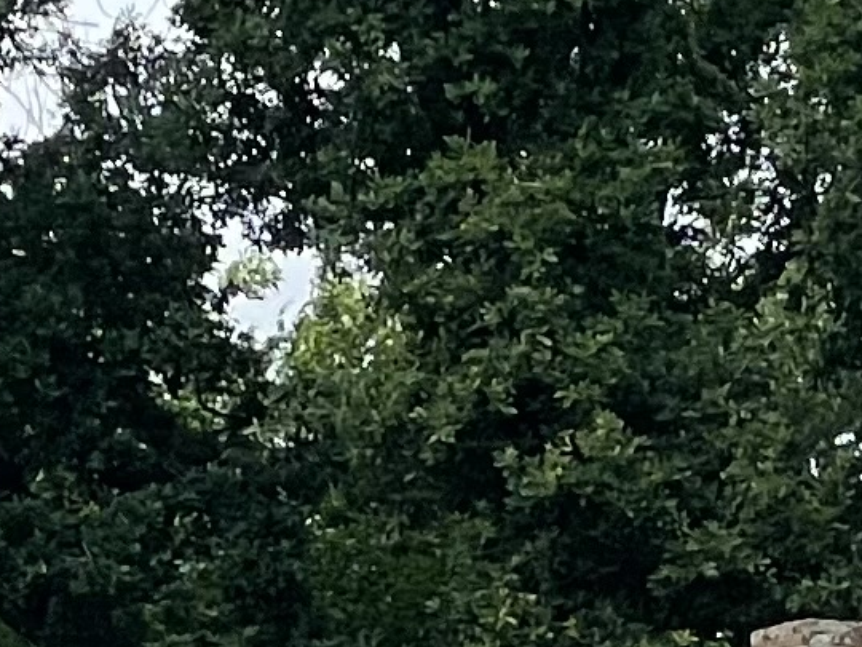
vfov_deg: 3.7
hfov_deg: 5.1
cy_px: 1842
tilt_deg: +0.6
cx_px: 870
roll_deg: +0.6
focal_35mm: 388
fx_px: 9662
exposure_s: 1/421
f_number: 2
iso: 25
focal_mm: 6
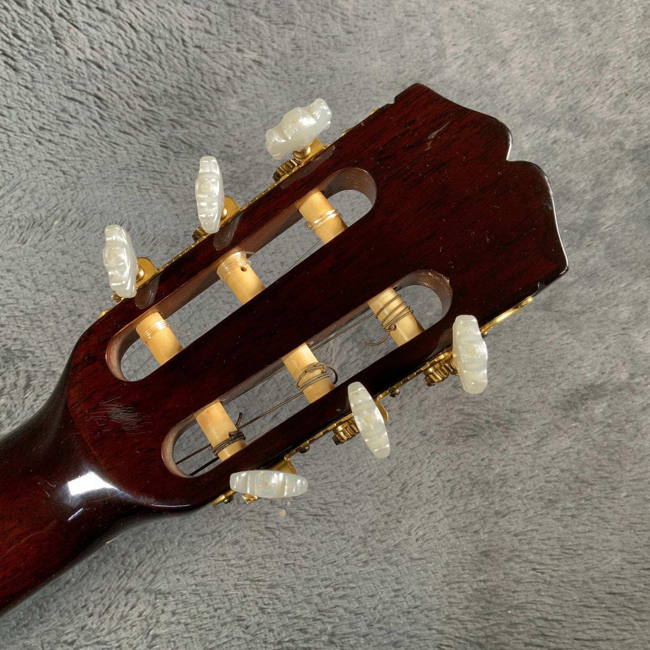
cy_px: 324
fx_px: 744
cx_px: 244
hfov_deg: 46.8
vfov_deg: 47.2
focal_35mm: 35
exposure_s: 1/78
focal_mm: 3
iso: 64
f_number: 1.8
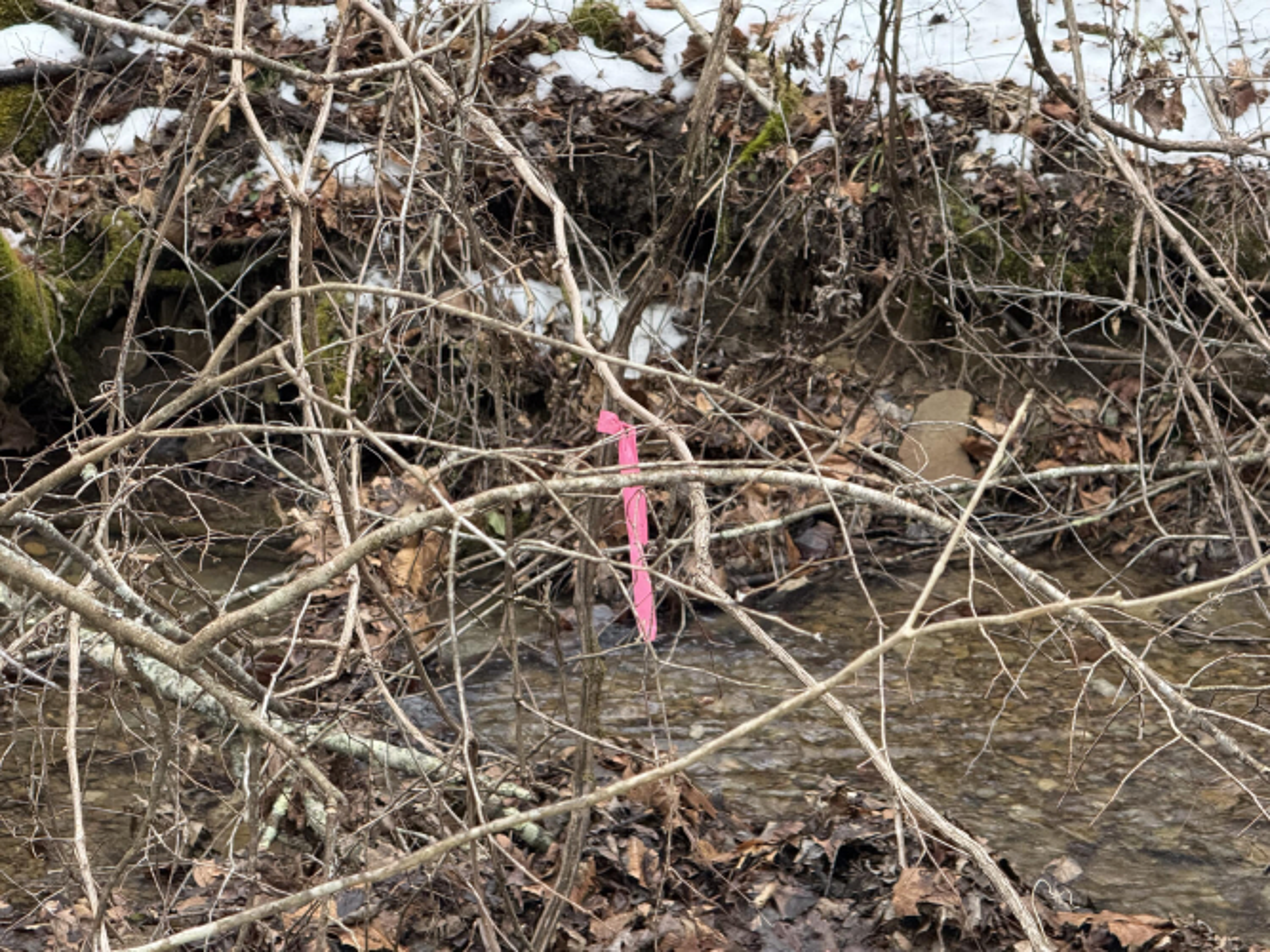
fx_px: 4402
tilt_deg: -17.8
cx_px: 635
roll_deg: -0.7
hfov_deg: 16.4
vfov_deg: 12.3
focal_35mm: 120
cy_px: 476
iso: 250
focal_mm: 15.66
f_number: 2.8
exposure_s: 1/99
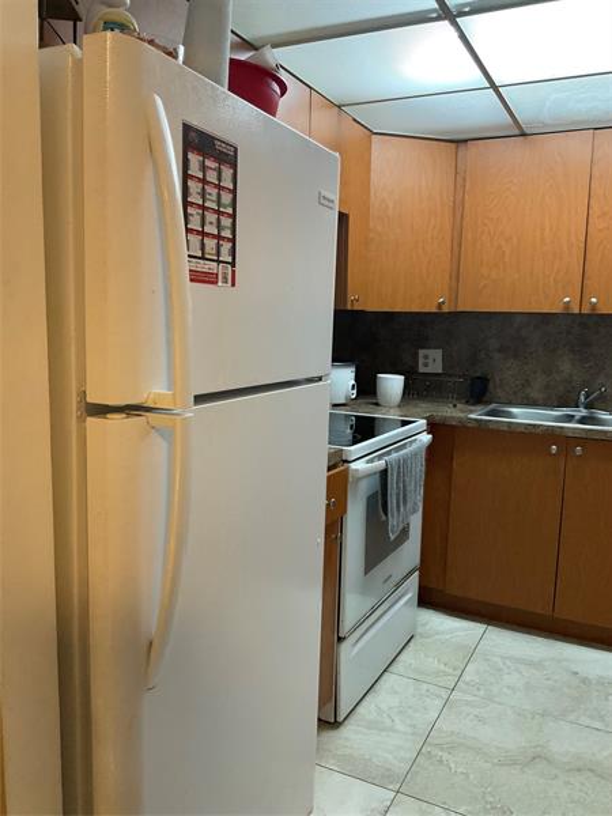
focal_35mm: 29
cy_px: 408
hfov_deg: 48.2
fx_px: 684
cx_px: 306
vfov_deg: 61.7
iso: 200
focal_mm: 3
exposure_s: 1/60
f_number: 1.8
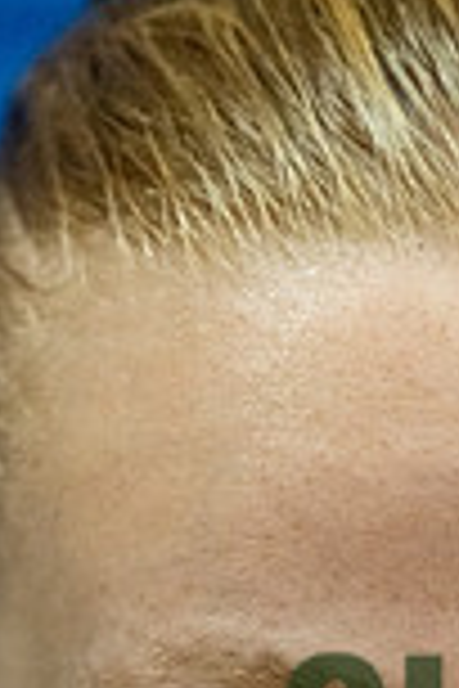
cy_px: 778
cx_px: 486
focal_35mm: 206
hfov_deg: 6.6
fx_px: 3939
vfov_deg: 9.9
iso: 8000
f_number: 4
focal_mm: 70
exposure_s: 1/800
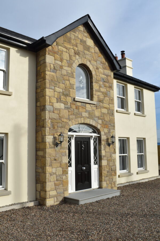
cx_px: 80
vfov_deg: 55.1
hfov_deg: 38.4
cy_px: 120
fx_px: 230
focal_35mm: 34
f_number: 9
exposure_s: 1/320
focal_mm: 23
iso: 100
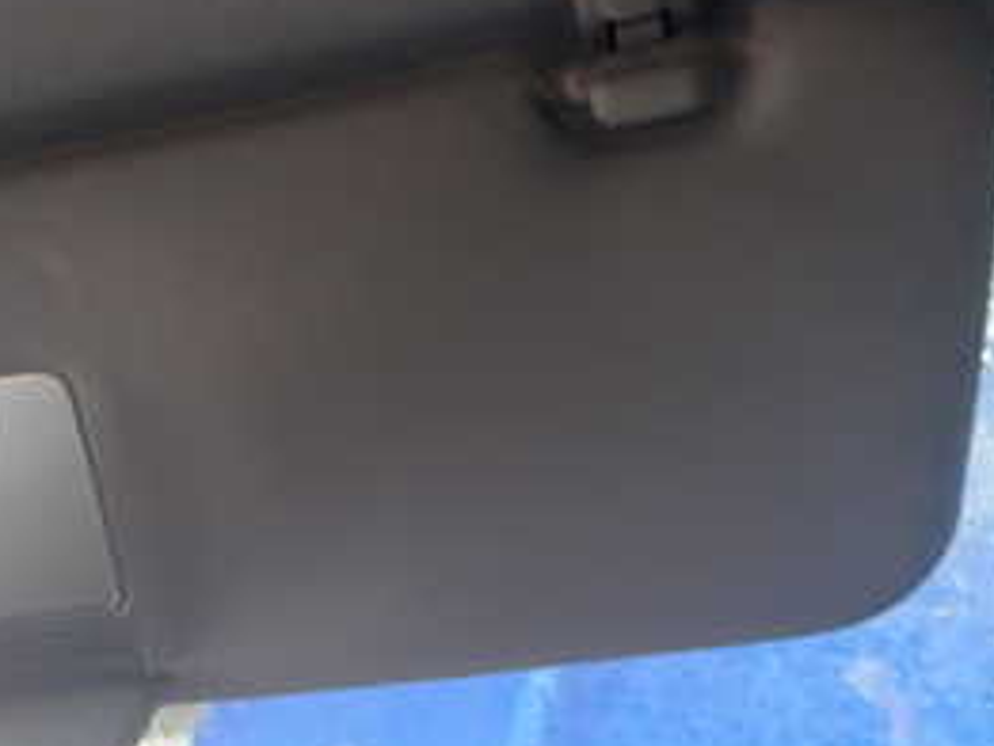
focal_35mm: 69
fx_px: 1982
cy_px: 499
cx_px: -95
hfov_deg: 26.0
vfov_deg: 21.2
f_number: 2.3
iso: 200
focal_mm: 5.4
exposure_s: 1/40
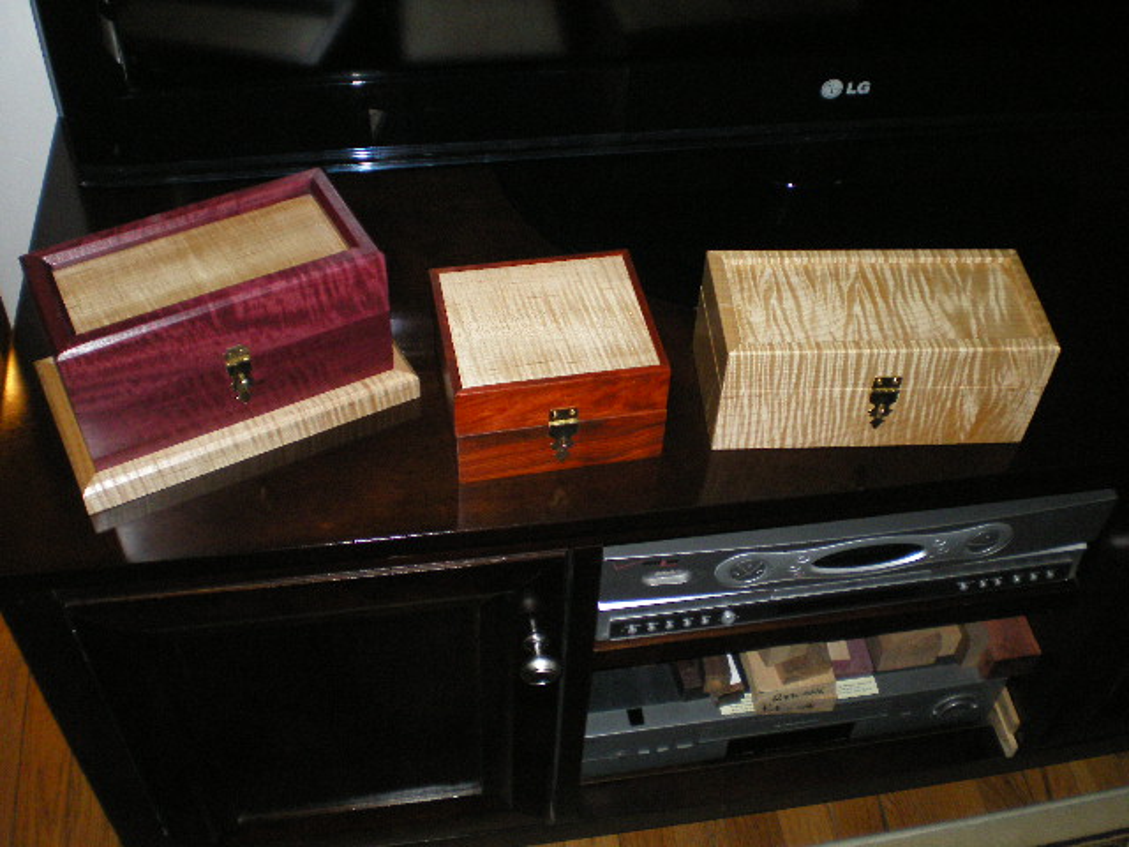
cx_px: 564
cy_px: 424
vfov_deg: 37.7
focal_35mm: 38
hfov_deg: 49.0
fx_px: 1239
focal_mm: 6.3
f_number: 3.1
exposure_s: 1/30
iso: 400
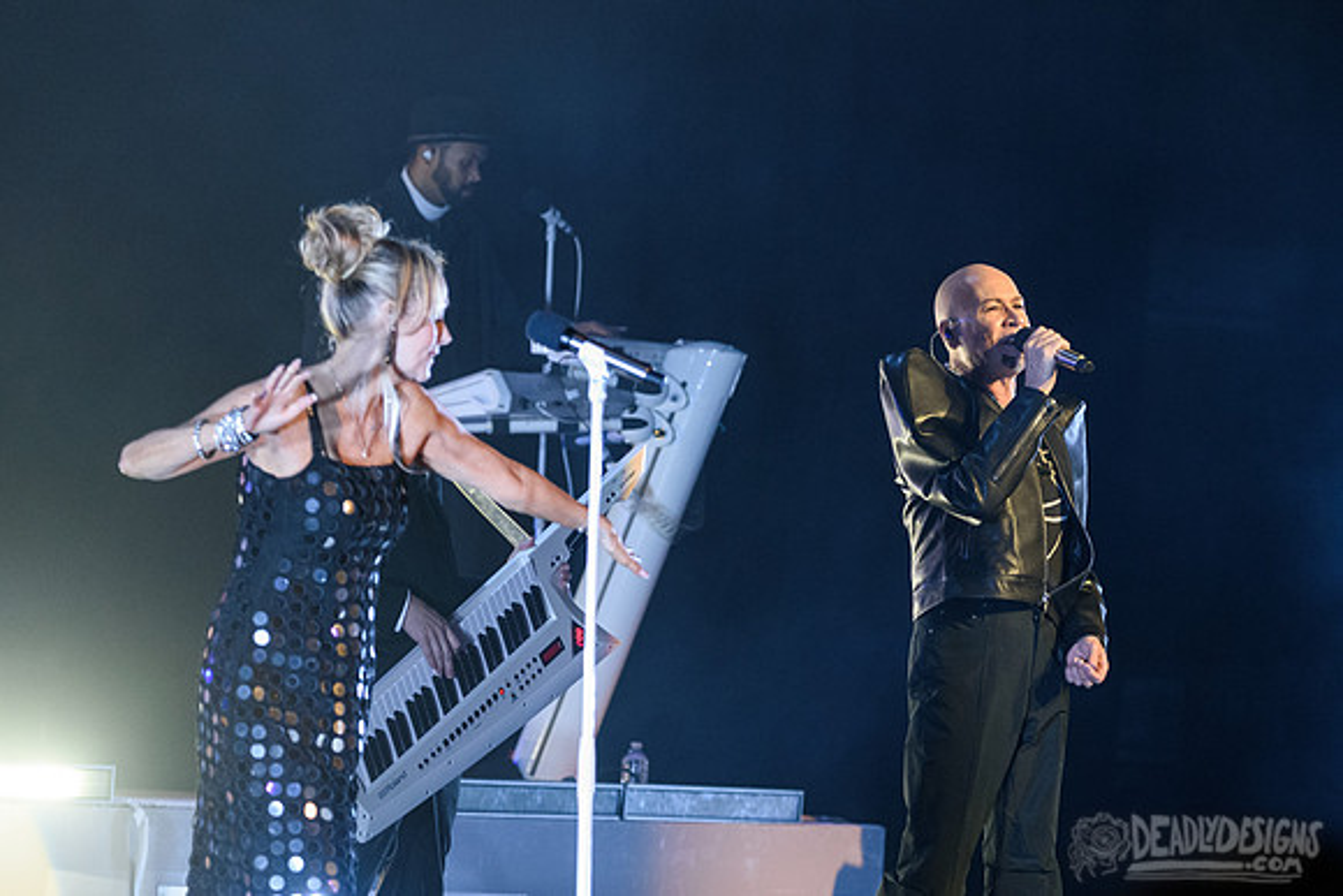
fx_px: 9802
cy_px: 426
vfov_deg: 5.2
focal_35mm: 263
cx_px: 788
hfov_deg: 7.8
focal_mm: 220
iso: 4000
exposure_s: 1/250
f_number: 5.3
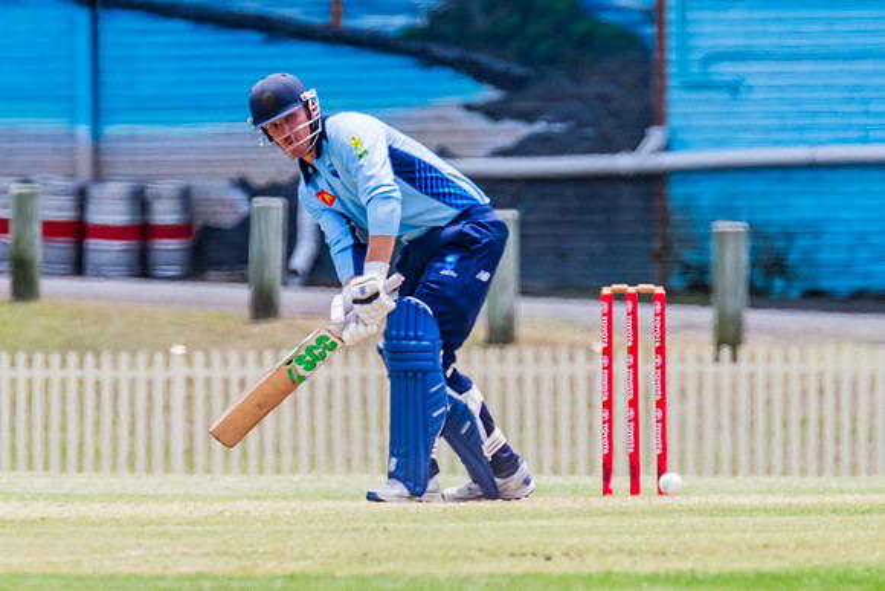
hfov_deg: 2.1
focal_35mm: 979
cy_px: 191
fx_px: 24084
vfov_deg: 1.4
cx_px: 398
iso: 800
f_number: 9
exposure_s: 1/2000
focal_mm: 600
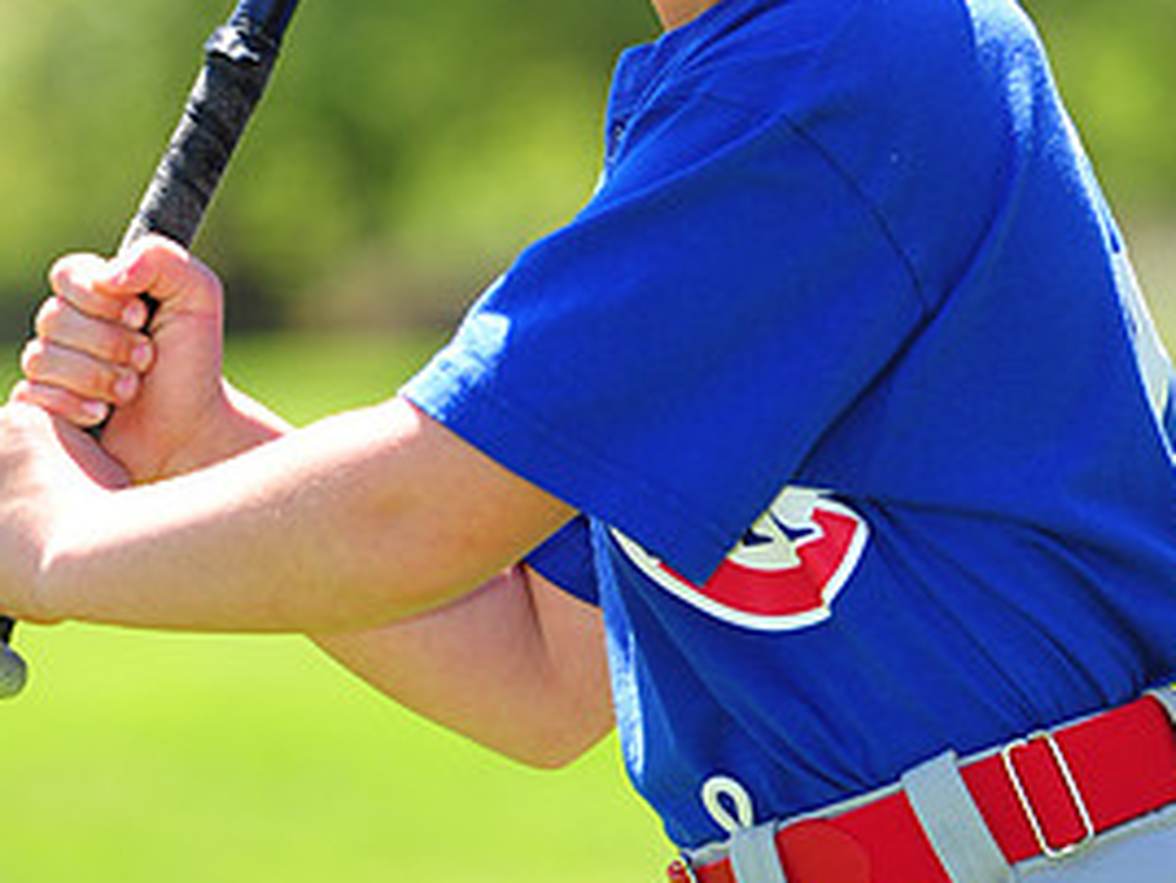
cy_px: -162
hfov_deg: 4.8
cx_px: 546
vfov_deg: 3.6
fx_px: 14071
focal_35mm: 414
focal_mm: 200
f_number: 5.6
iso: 200
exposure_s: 1/250
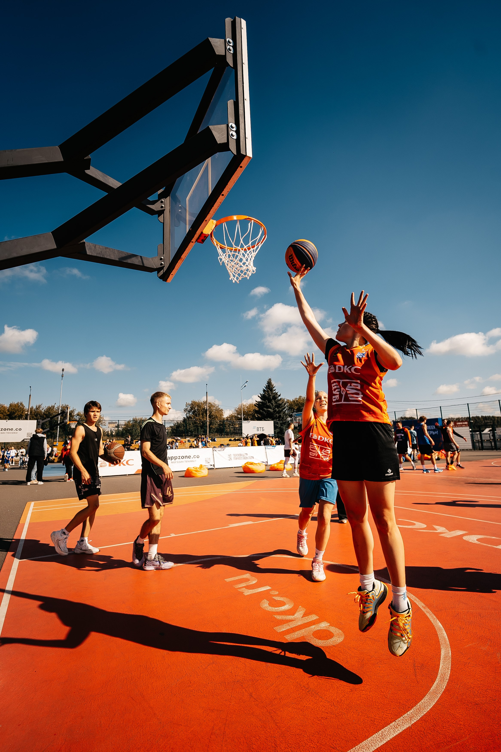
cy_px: 376
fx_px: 334
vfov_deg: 96.7
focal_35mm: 16
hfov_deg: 73.7
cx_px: 250
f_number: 3.5
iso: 100
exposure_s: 1/1600
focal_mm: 16
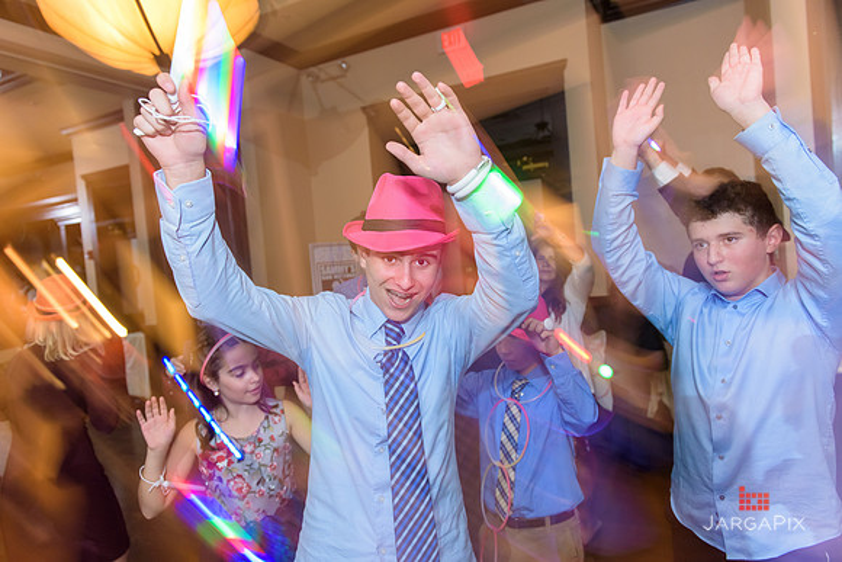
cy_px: 281
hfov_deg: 73.7
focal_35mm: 24
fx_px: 561
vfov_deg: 53.2
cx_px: 421
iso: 1600
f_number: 3.2
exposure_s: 1/15
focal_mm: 24
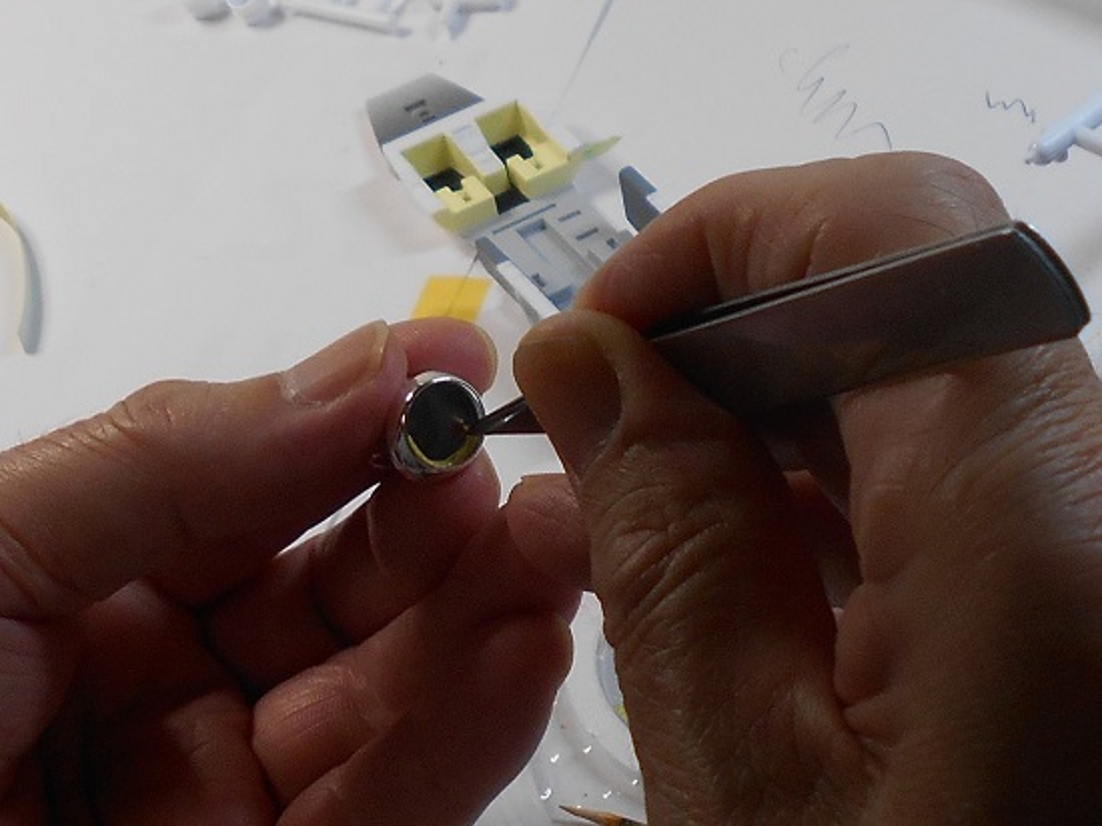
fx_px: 955
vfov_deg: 46.8
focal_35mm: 30
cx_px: 551
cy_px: 413
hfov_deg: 60.0
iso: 80
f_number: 3.4
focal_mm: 5.1
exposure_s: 1/100
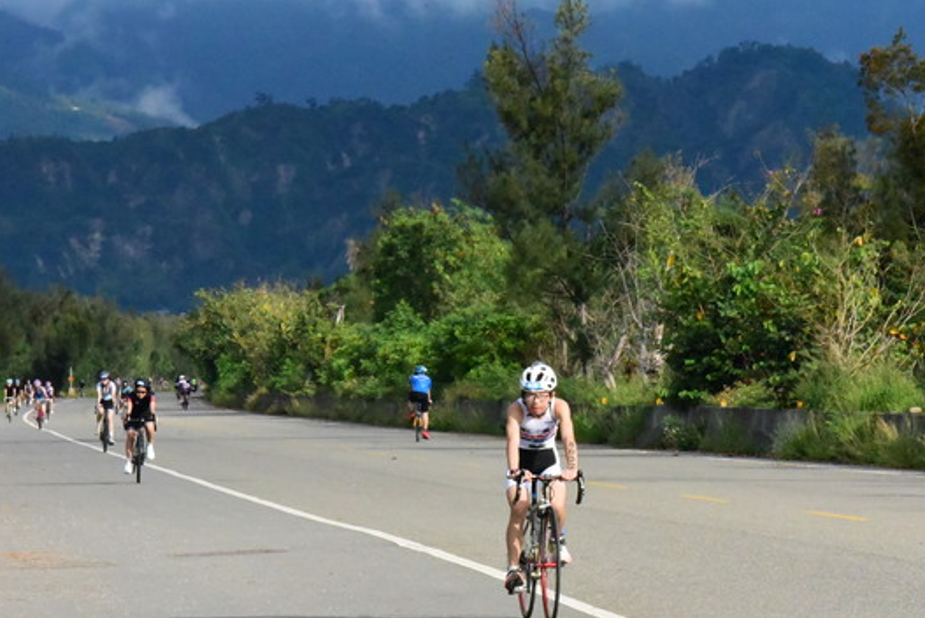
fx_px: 6658
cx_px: 534
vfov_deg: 5.3
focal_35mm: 259
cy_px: 410
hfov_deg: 7.9
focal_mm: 175
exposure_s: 1/4000
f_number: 22
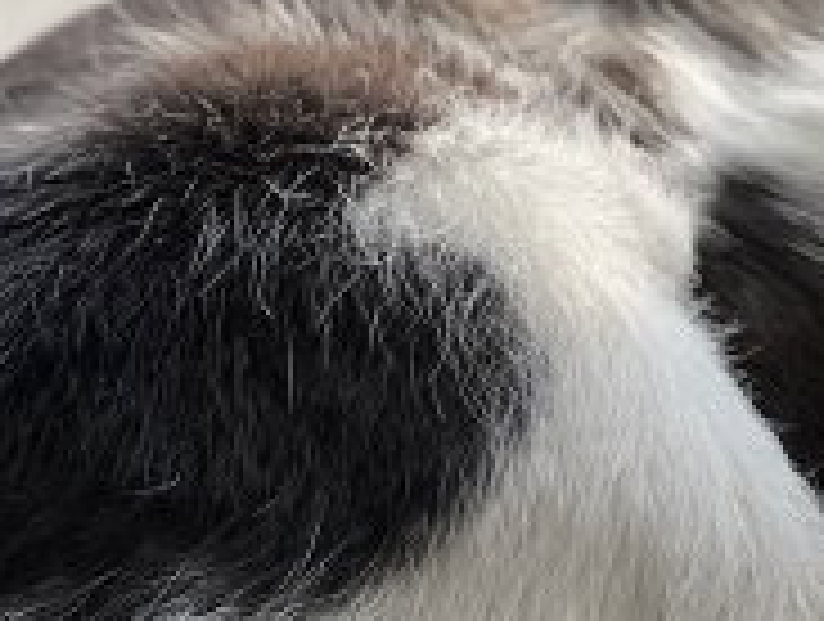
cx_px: 684
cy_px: 682
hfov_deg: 9.4
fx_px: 5009
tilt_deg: -18.6
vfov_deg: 7.1
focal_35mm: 210
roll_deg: +2.3
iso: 250
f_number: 2.8
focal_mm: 9
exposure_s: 1/121
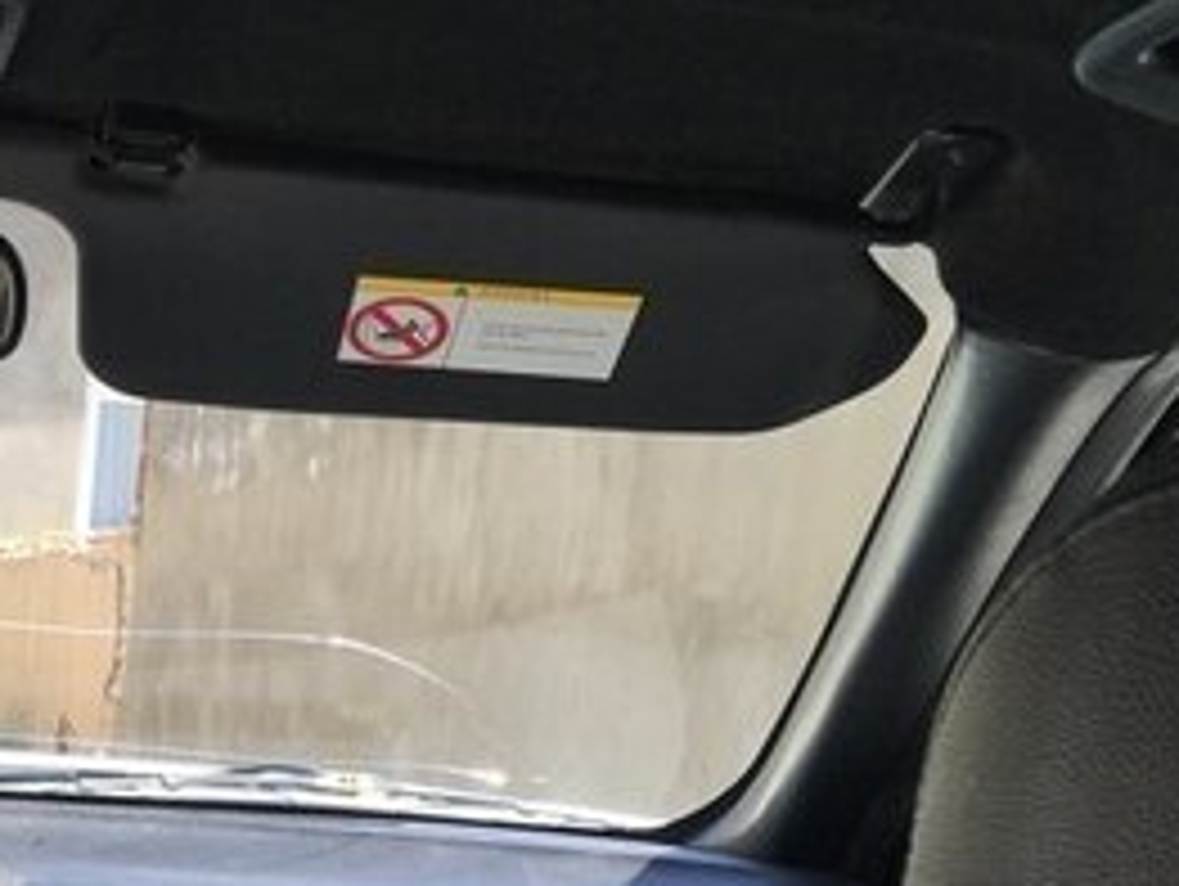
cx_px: -189
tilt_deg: -6.0
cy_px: 960
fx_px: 2489
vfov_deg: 19.4
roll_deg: -4.8
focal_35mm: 73
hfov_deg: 24.5
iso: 25
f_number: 2.2
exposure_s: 1/235
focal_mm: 4.15
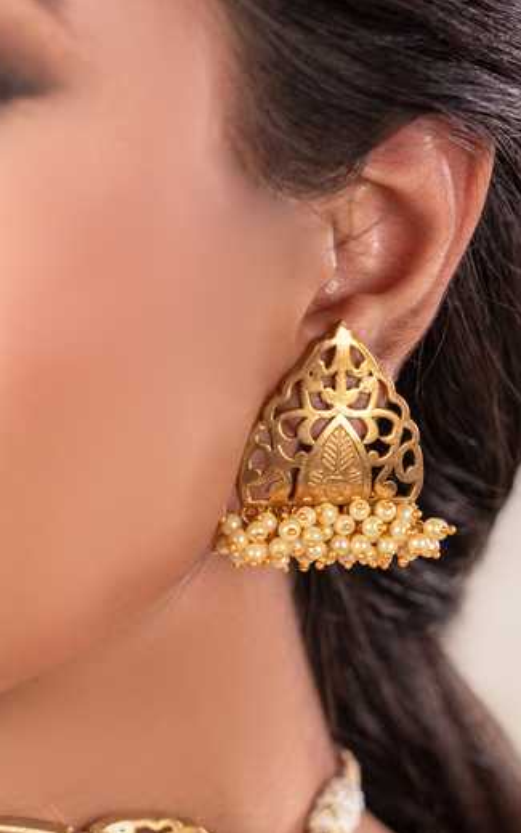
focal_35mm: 108
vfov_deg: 19.3
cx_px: 268
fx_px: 2454
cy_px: 417
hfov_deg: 12.1
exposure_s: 1/125
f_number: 7.1
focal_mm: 105
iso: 800
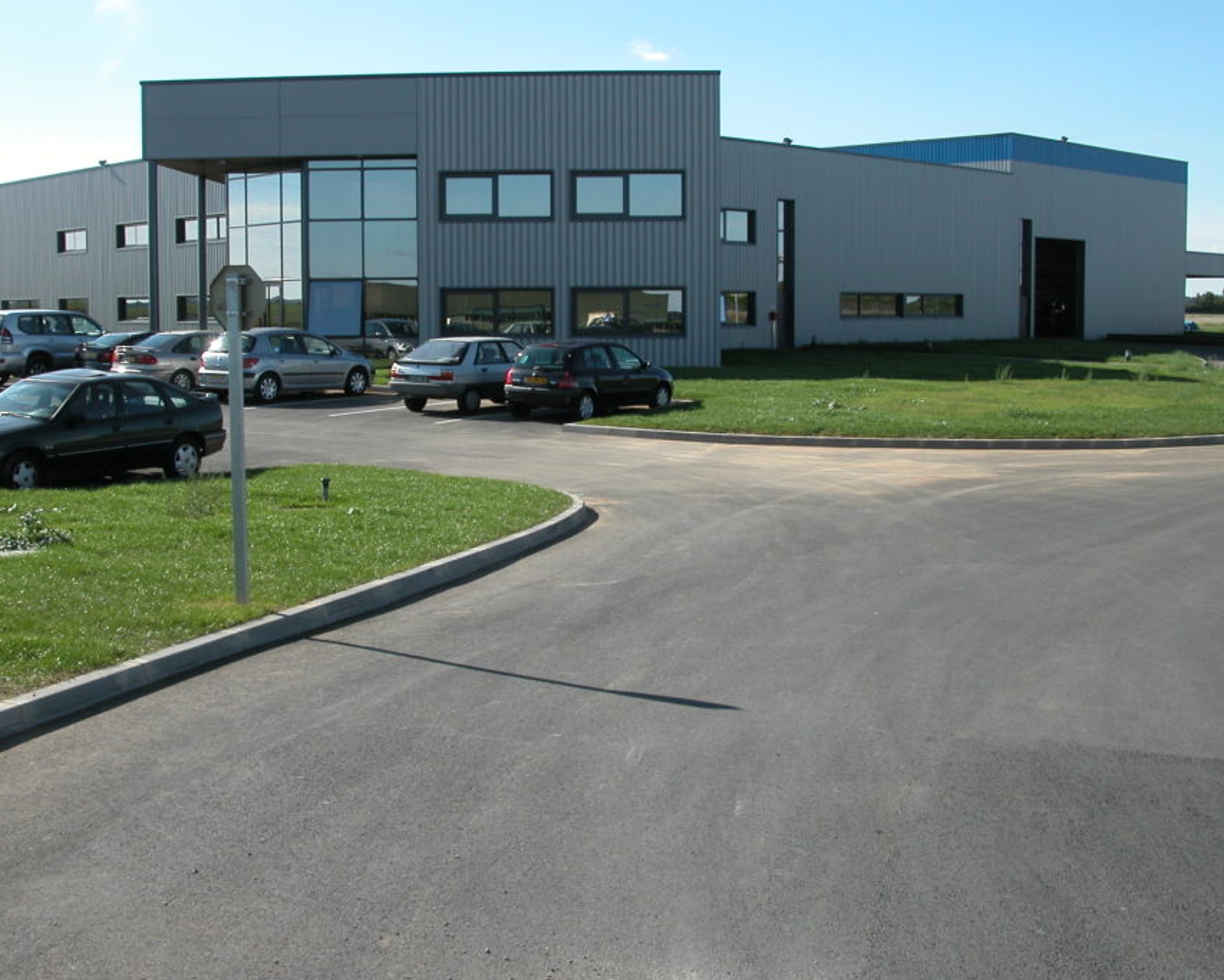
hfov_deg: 44.7
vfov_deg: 36.5
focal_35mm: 41
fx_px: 1486
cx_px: 564
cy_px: 453
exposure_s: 1/327
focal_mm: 8.9
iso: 100
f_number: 5.6
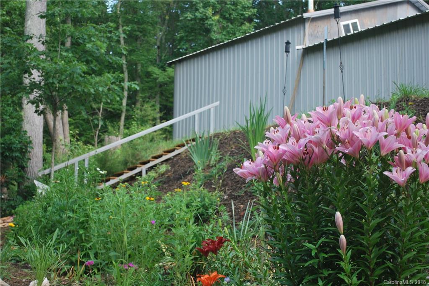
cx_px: 214
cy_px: 143
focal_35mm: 52
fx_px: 626
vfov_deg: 25.8
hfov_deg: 37.8
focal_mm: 35
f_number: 5.6
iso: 200
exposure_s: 1/125
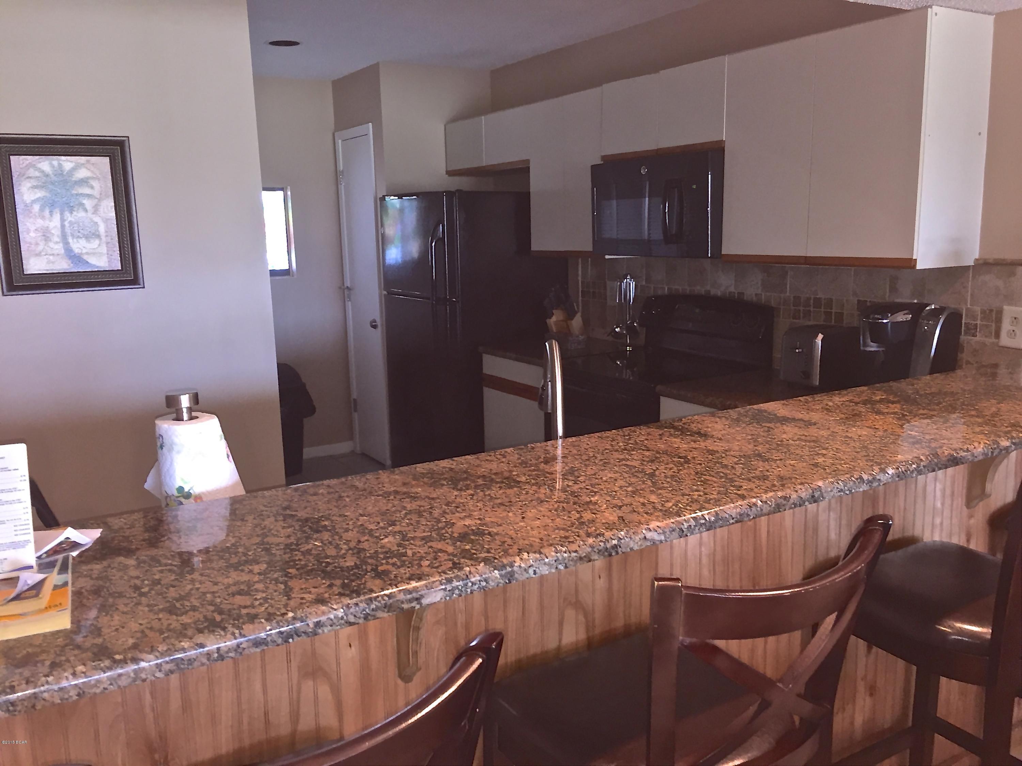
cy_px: 383
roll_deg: +1.1
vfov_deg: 48.2
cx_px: 511
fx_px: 856
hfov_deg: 61.7
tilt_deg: -10.9
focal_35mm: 29
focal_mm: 4.15
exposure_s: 1/30
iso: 125
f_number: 2.2
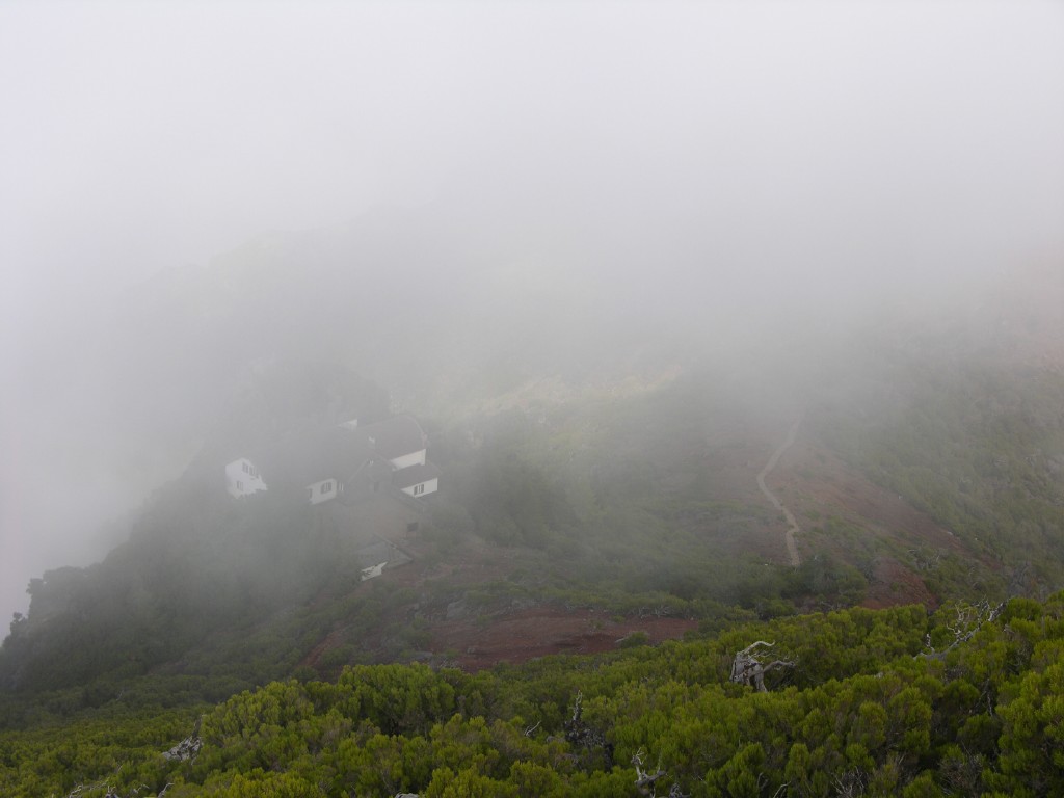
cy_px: 399
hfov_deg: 29.4
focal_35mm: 66
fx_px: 2029
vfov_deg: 22.3
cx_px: 532
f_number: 5.2
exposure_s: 1/200
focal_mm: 16.8
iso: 50
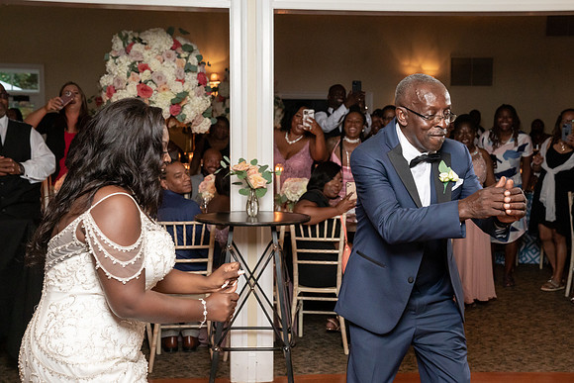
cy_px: 192
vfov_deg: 27.5
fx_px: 784
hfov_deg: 40.2
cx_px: 287
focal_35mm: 49
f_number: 5.6
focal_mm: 46
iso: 4000
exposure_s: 1/200
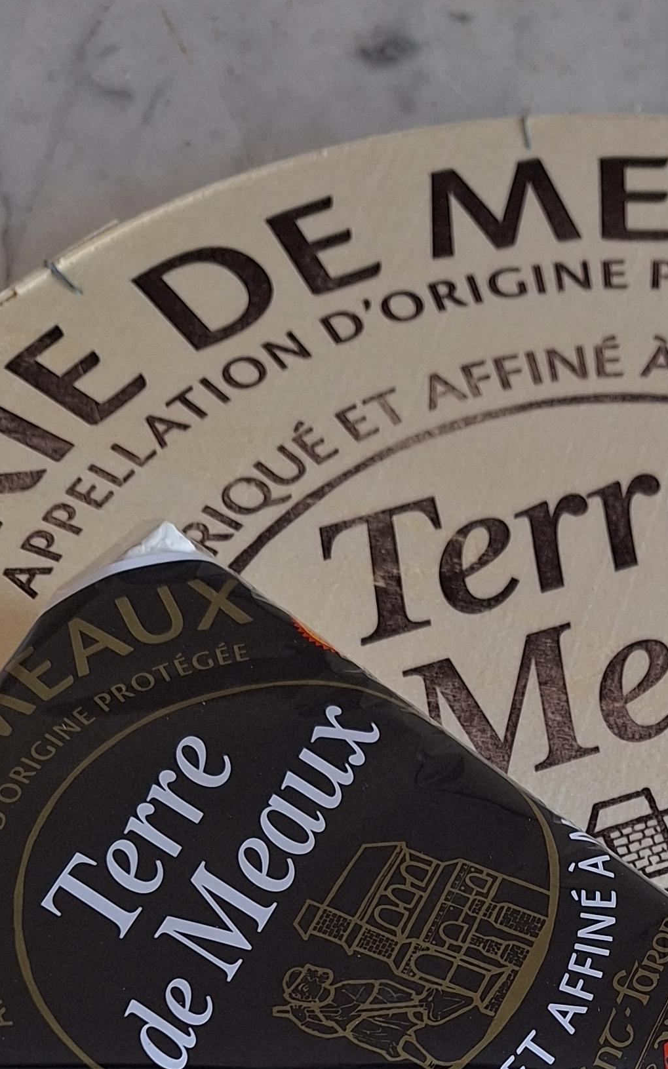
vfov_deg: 29.3
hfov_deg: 20.7
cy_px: 1250
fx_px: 1777
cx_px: 635
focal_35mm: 61
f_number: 1.8
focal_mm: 5.54
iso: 80
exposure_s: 1/50
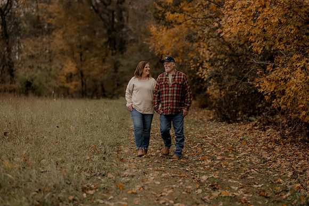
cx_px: 154
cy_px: 103
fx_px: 730
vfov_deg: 16.1
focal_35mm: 85
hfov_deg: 23.9
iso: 250
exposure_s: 1/2500
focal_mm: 85
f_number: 1.8
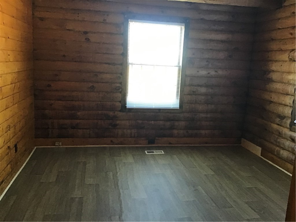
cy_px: 111
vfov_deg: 45.4
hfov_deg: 58.4
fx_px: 265
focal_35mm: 31
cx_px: 148
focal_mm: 3.3
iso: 200
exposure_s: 1/30
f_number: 2.4
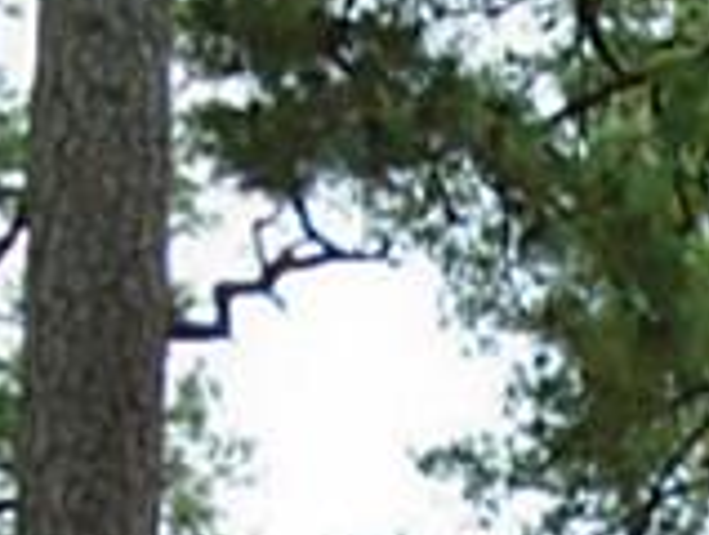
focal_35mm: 167
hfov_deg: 11.1
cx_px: 1244
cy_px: 1498
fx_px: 3428
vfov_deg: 7.9
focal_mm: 4.6
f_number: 3.2
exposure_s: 1/320
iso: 100
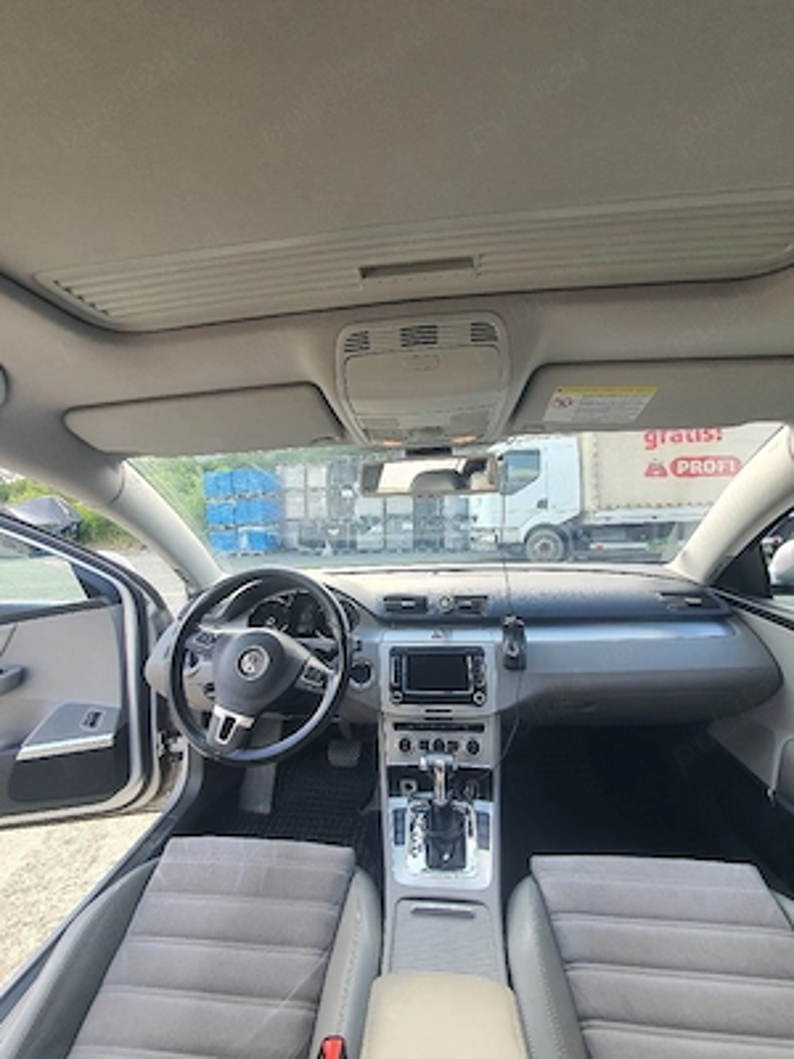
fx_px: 398
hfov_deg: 89.9
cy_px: 530
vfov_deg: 106.2
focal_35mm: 13
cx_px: 397
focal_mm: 1.8
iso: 50
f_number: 2.2
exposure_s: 1/100
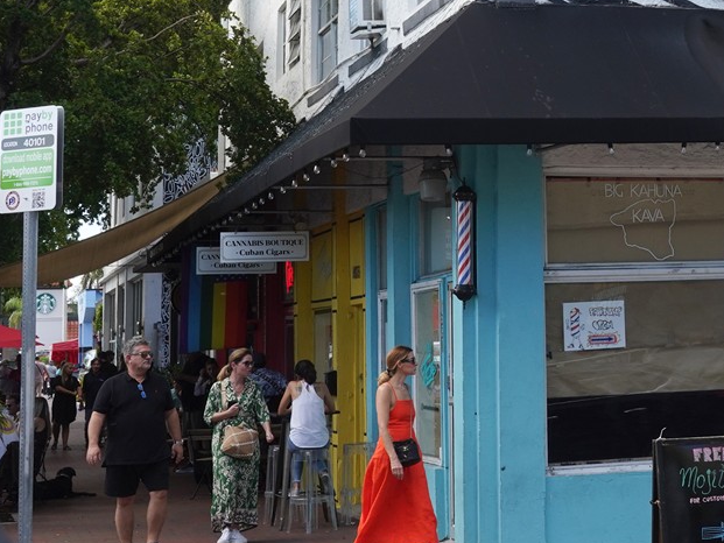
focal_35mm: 96
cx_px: 807
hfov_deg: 19.5
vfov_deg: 15.2
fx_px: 2008
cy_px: 21
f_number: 16
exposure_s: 1/100
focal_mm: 31
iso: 400
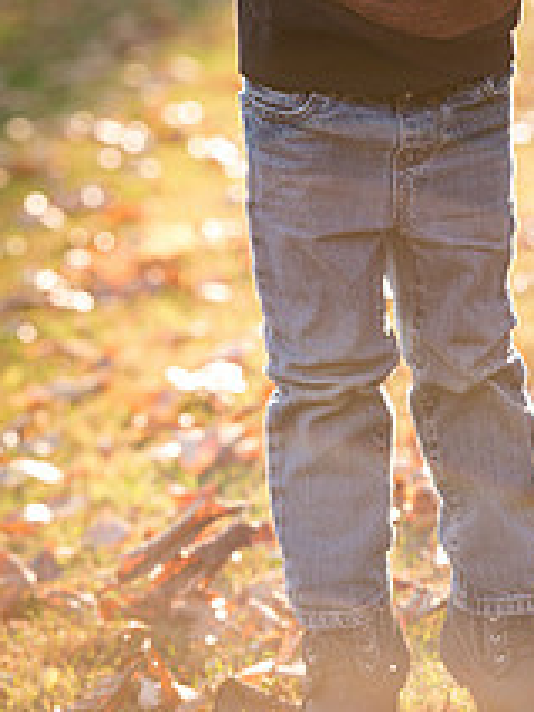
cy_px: -7
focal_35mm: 275
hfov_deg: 5.4
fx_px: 5656
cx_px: 467
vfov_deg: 7.2
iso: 500
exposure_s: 1/250
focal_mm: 135
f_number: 5
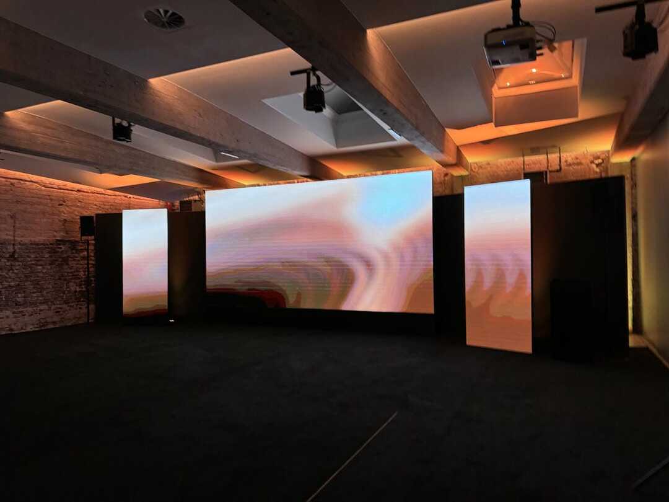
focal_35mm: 24
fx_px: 464
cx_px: 334
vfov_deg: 56.8
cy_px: 251
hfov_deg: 71.6
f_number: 1.78
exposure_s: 1/49
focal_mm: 6.76
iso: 320
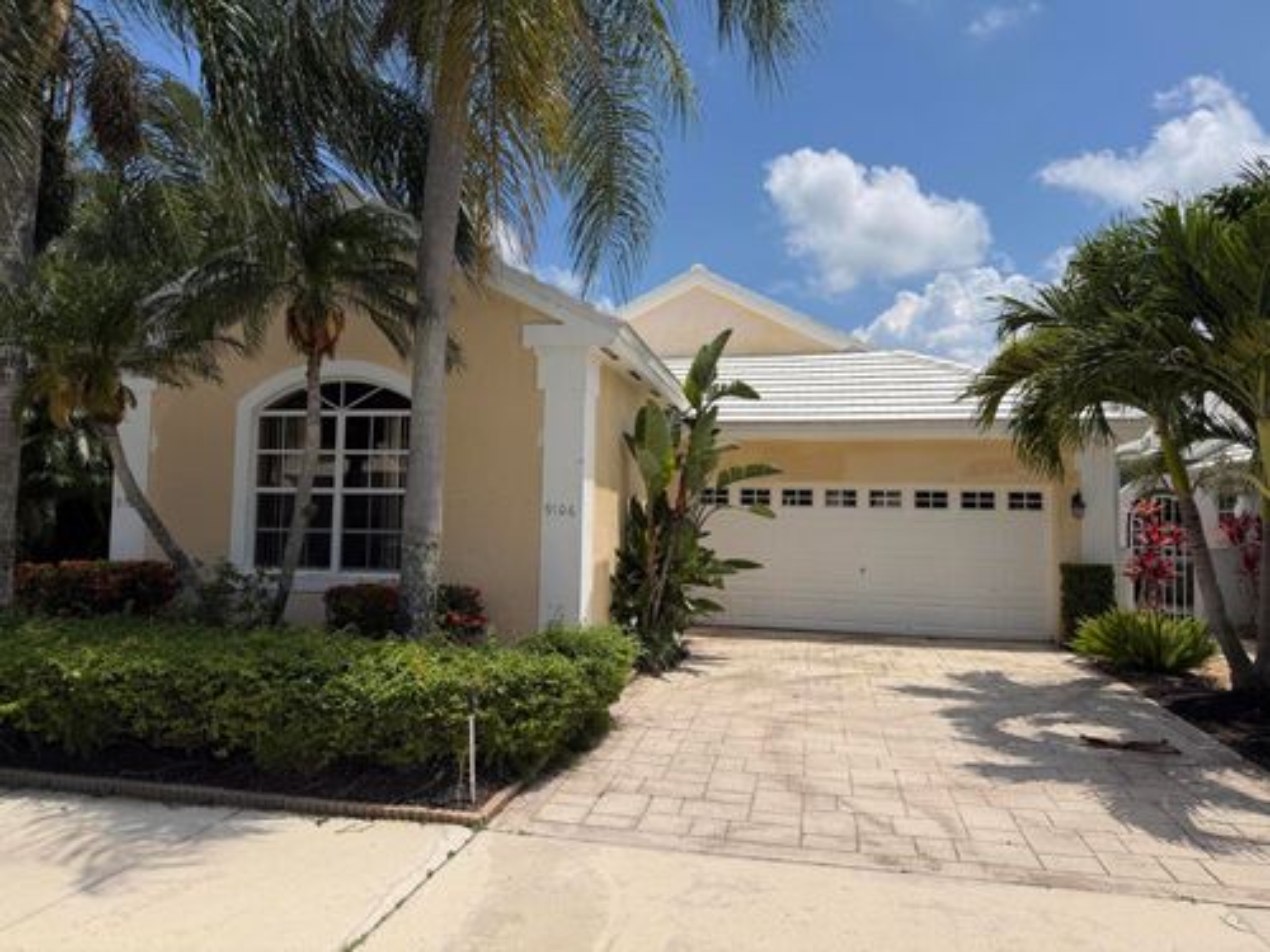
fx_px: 881
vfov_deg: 56.8
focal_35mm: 24
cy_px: 476
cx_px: 635
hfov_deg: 71.6
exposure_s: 1/10309
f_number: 1.78
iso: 80
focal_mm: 6.76
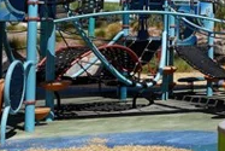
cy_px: 4
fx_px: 513
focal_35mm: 82
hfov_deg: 16.6
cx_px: 482
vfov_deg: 16.4
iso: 160
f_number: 13
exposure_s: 1/125
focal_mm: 15
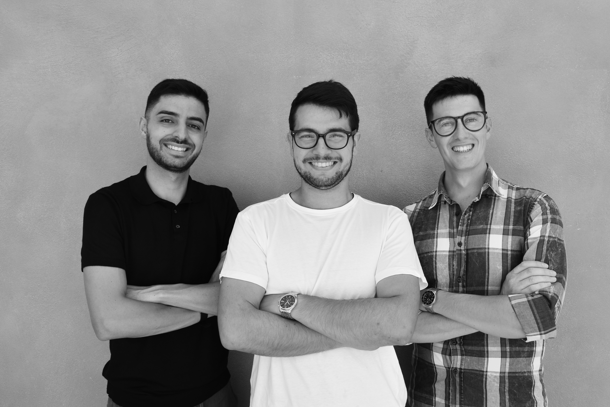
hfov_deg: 55.8
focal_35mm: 34
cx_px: 313
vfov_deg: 38.9
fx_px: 576
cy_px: 199
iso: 200
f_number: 7.1
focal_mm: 22
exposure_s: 1/250
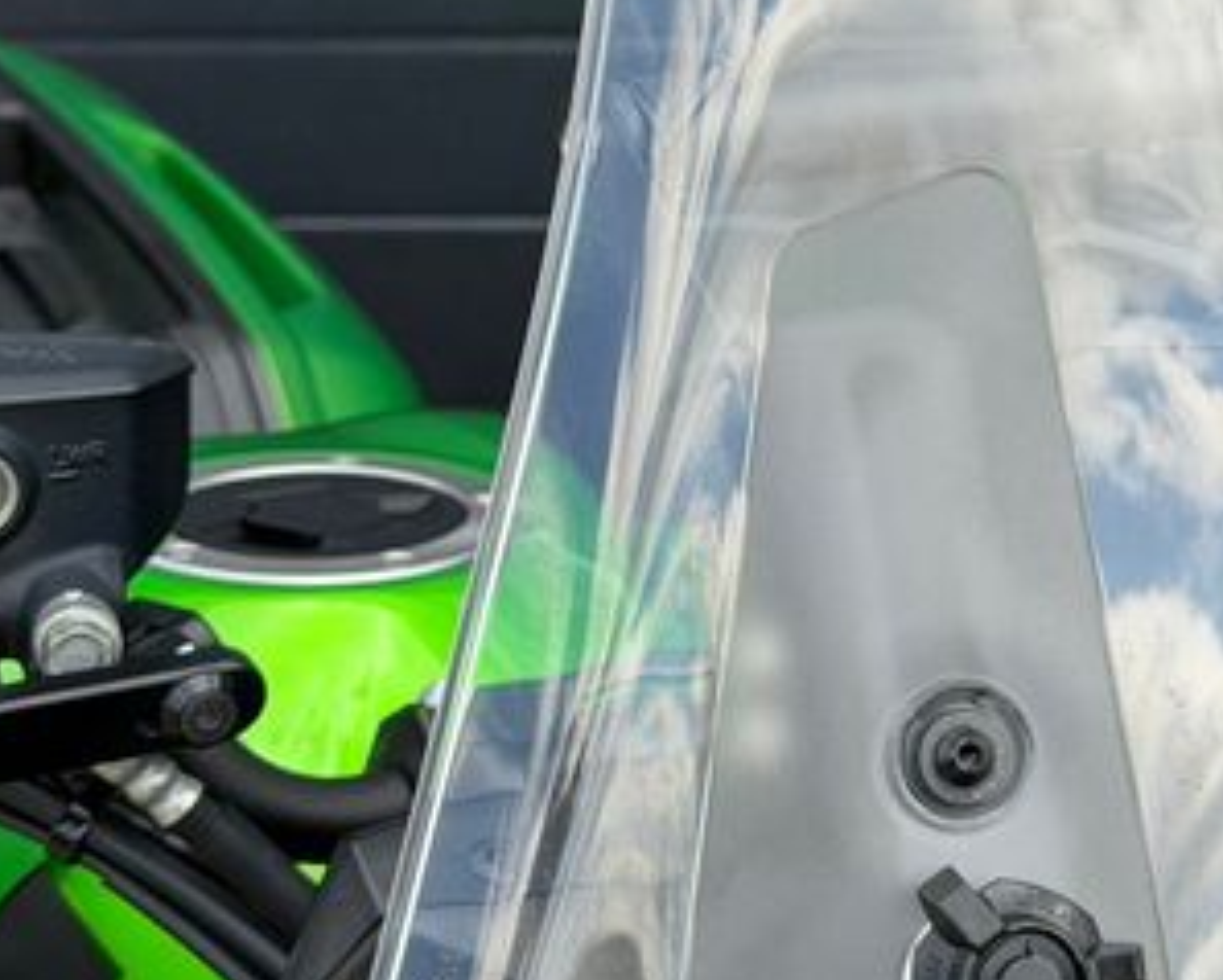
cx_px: 1235
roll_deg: +4.4
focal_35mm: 101
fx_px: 3658
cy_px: 478
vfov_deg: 15.3
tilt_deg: -25.2
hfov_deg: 18.5
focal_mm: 6.76
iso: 64
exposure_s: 1/1000
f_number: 1.78
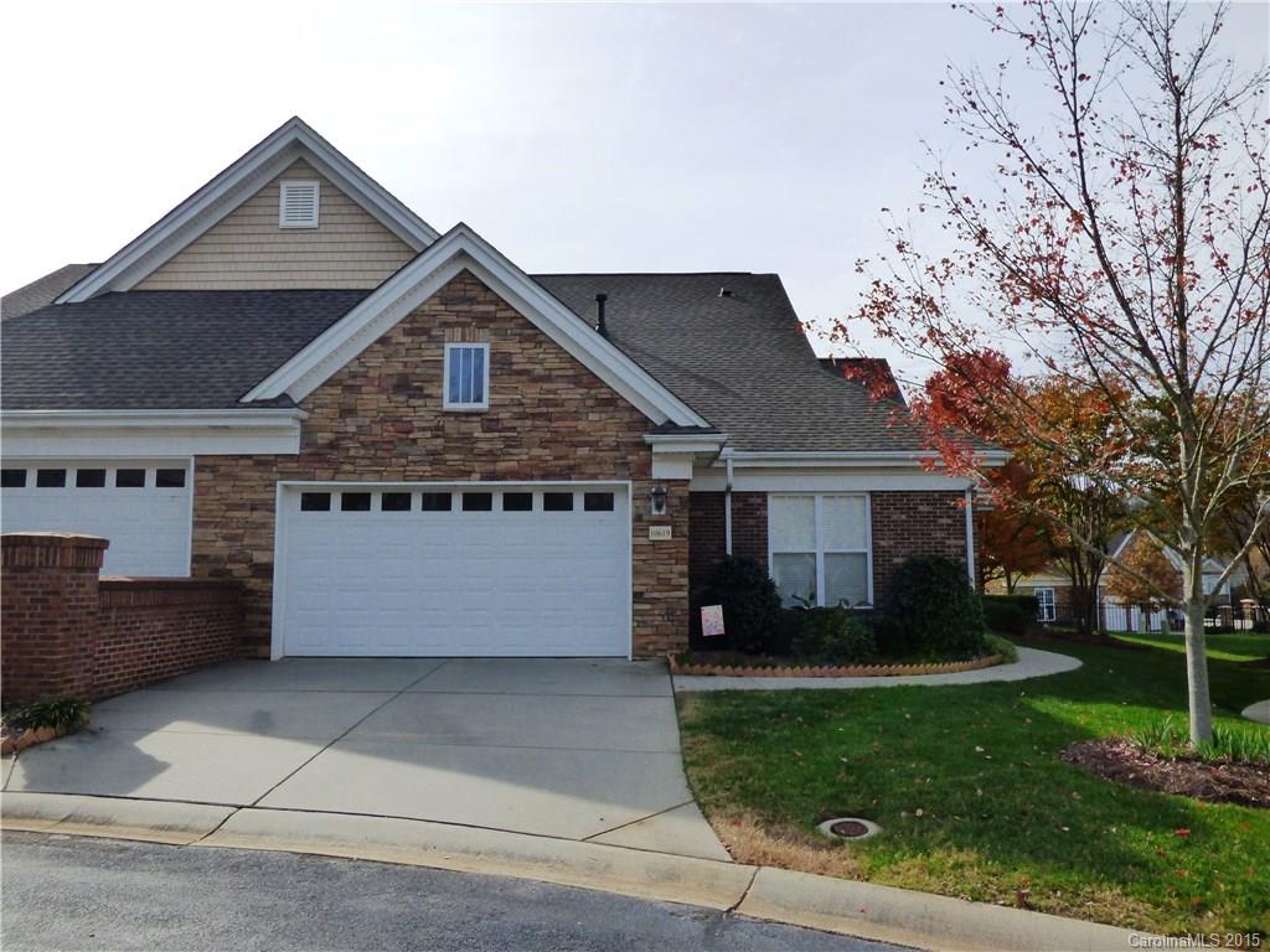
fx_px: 954
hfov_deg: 67.3
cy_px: 476
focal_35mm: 26
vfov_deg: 53.1
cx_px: 635
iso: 200
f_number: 5
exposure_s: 1/800
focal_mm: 4.61
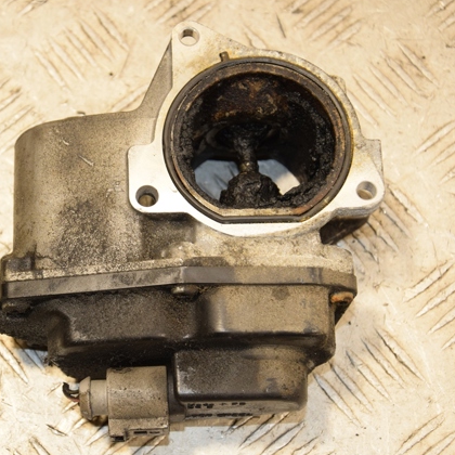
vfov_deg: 17.2
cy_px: 230
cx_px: 121
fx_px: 1502
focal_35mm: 101
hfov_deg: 17.1
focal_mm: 52
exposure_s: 1/200
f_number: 6.3
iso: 800
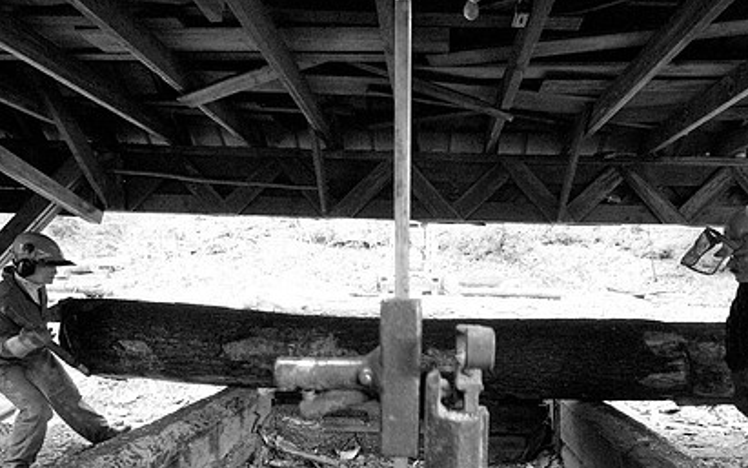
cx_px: 426
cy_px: 323
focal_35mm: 24
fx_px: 484
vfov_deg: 50.4
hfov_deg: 75.0
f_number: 4
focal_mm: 11
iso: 1250
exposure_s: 1/90
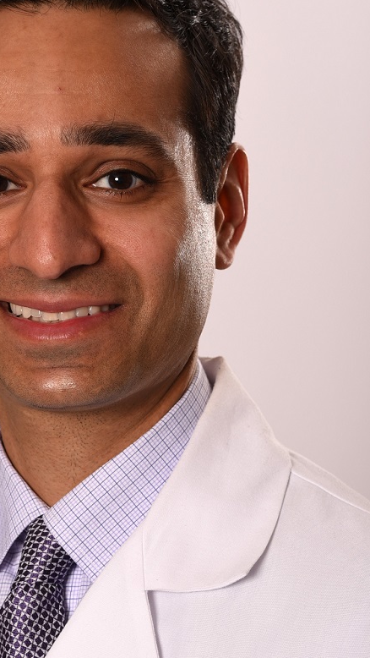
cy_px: 287
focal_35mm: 120
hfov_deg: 10.1
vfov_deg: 17.9
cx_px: 77
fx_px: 2092
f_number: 9
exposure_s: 1/200
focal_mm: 85
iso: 100
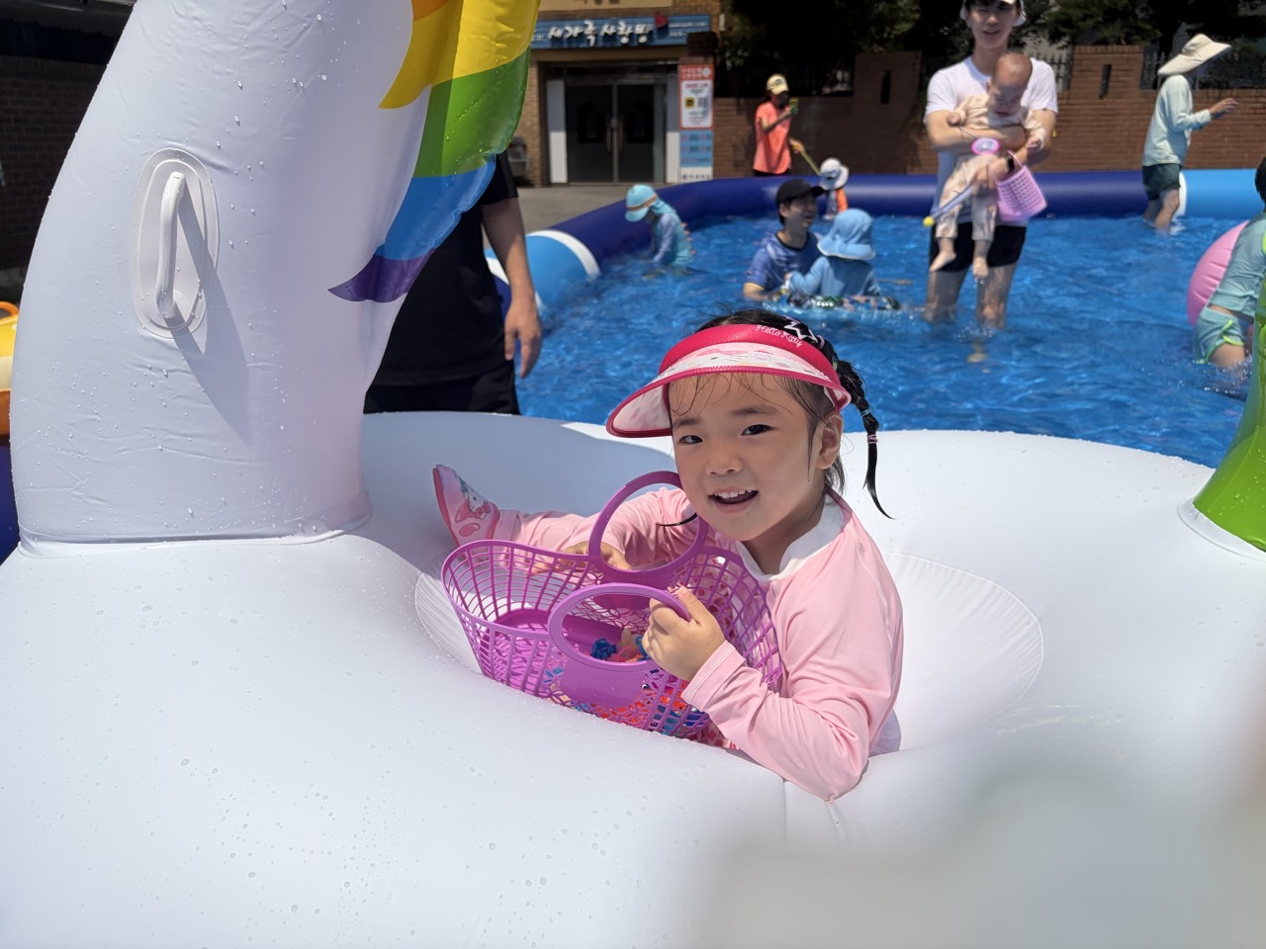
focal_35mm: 26
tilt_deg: -20.3
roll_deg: -1.2
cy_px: 474
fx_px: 951
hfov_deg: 67.3
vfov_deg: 53.1
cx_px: 633
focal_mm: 5.96
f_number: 1.6
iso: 50
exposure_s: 1/10101
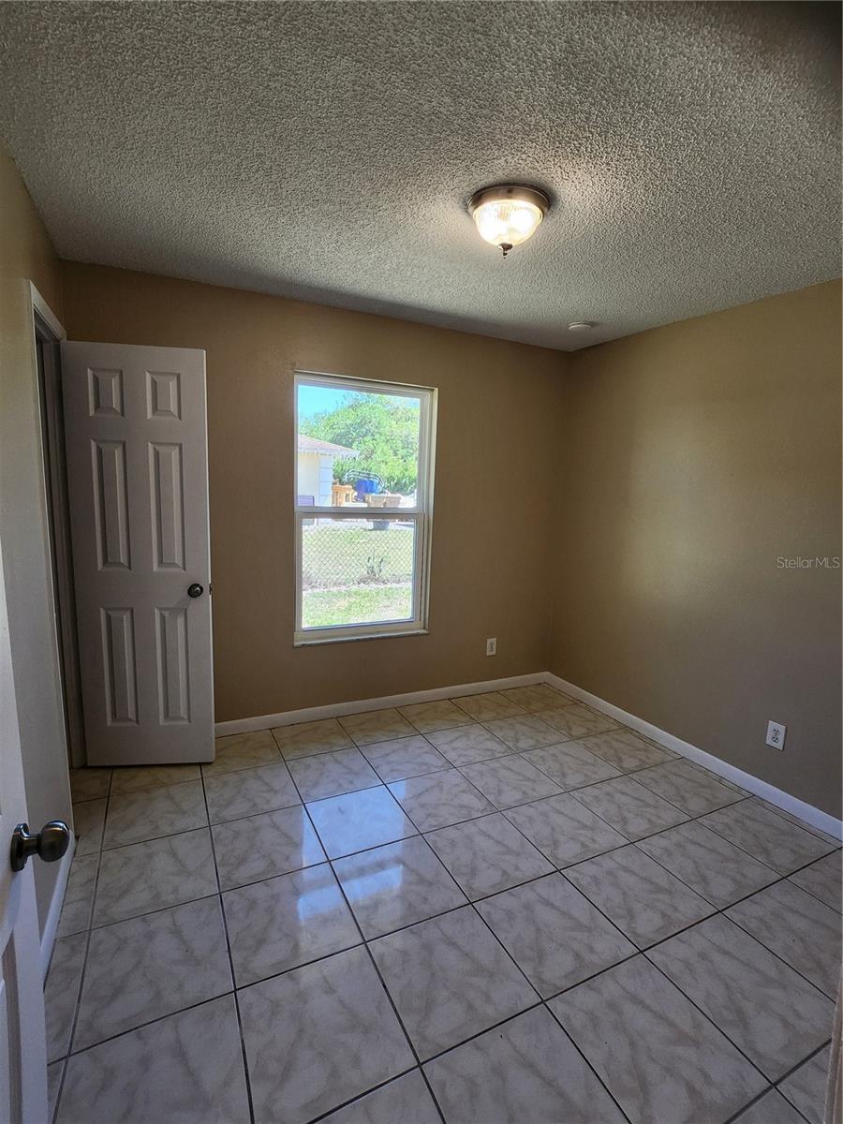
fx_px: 422
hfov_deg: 89.9
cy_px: 562
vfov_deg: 106.2
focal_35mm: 13
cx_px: 422
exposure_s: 1/60
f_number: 2.2
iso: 50
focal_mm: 1.7
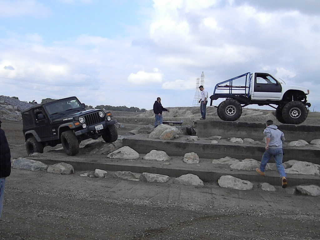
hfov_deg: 46.8
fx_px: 370
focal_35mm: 40
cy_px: 120
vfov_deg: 36.0
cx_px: 160
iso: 640
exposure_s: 1/810
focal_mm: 7.3
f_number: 7.6
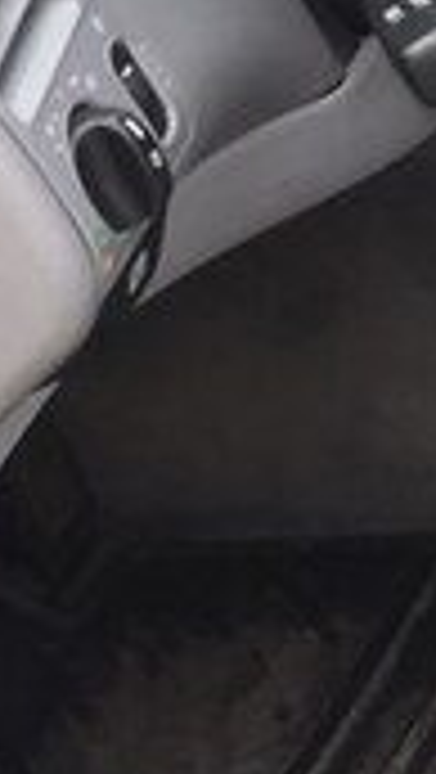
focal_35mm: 121
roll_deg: +1.6
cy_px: 209
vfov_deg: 17.6
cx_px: 1299
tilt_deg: -30.2
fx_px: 2482
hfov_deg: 8.5
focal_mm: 4.15
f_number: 2.2
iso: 32
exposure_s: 1/227
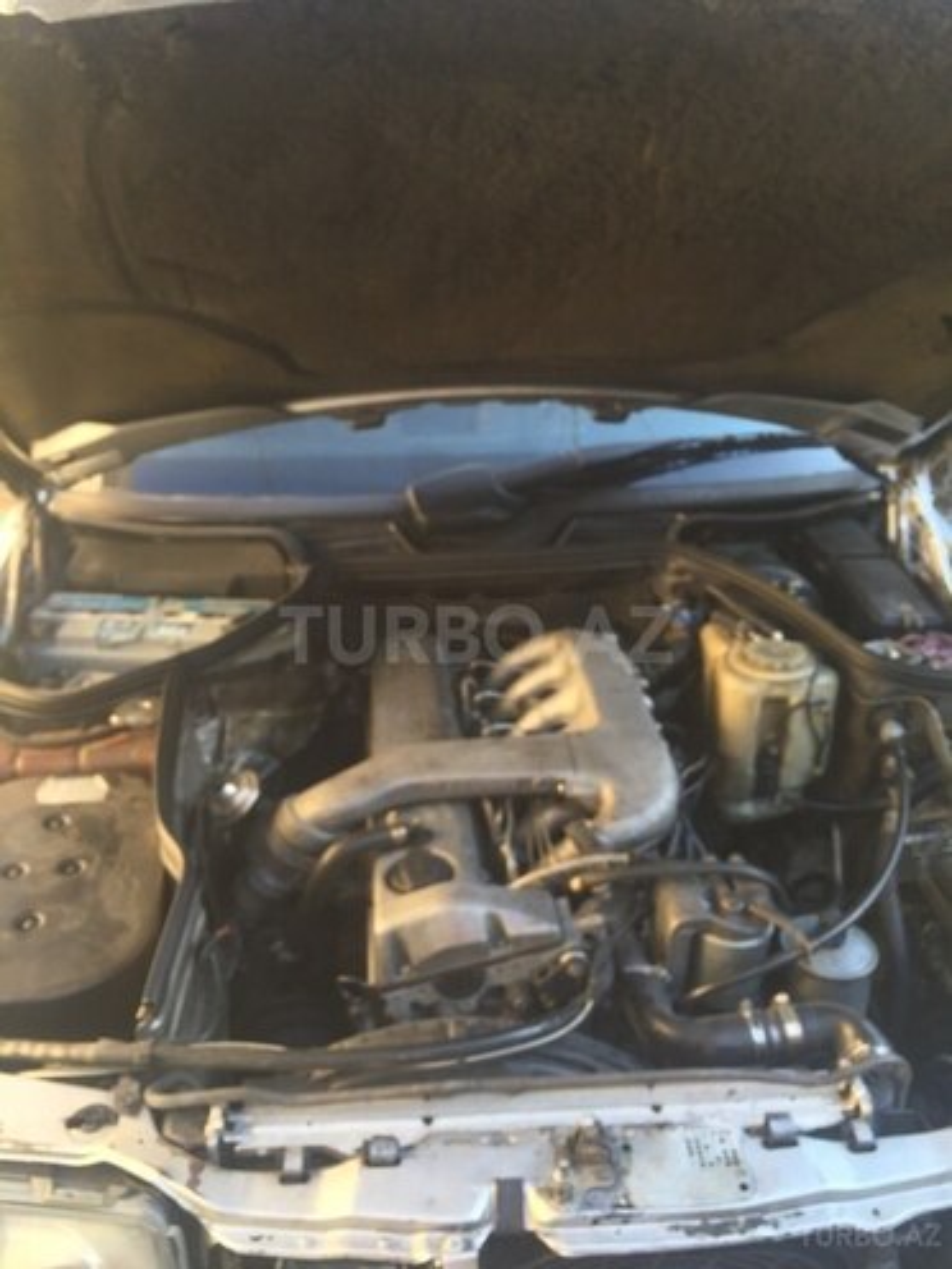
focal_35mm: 29
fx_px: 1063
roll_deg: +2.3
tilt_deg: -24.3
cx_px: 476
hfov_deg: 48.2
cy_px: 634
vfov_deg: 61.7
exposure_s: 1/115
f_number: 2.2
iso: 32
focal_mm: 4.15
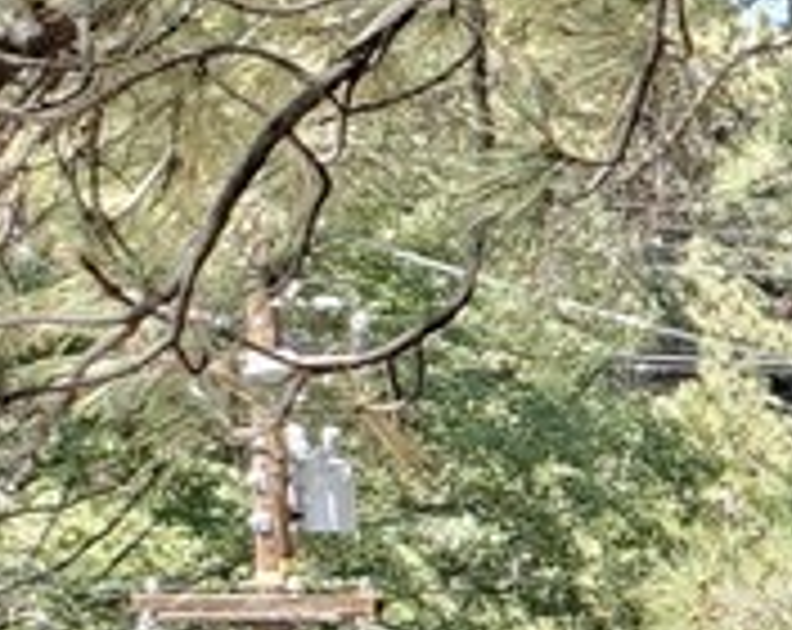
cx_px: 2268
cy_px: 747
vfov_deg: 10.2
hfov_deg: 10.1
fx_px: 3461
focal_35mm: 148
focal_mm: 4.3
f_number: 2.4
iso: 50
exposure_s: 1/126
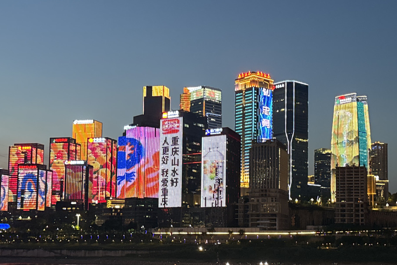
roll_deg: -0.7
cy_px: 187
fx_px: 606
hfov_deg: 35.7
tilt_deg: +5.0
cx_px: 278
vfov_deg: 24.4
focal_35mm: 55
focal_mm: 6.76
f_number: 1.78
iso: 800
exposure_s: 1/50
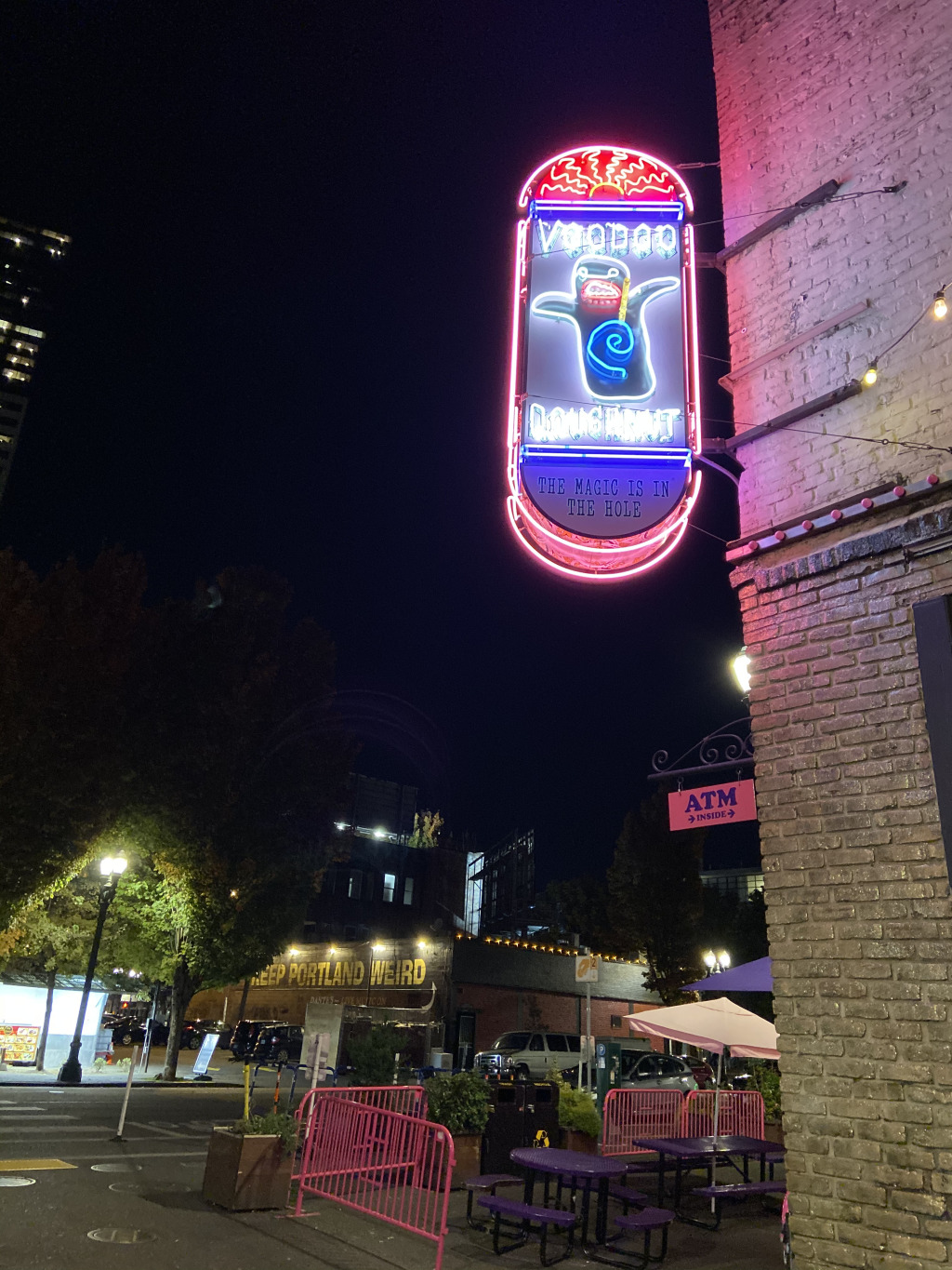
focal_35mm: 26
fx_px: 953
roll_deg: -3.4
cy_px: 635
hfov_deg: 53.1
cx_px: 476
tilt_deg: +23.3
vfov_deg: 67.3
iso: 800
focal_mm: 4.25
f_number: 1.8
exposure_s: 1/30
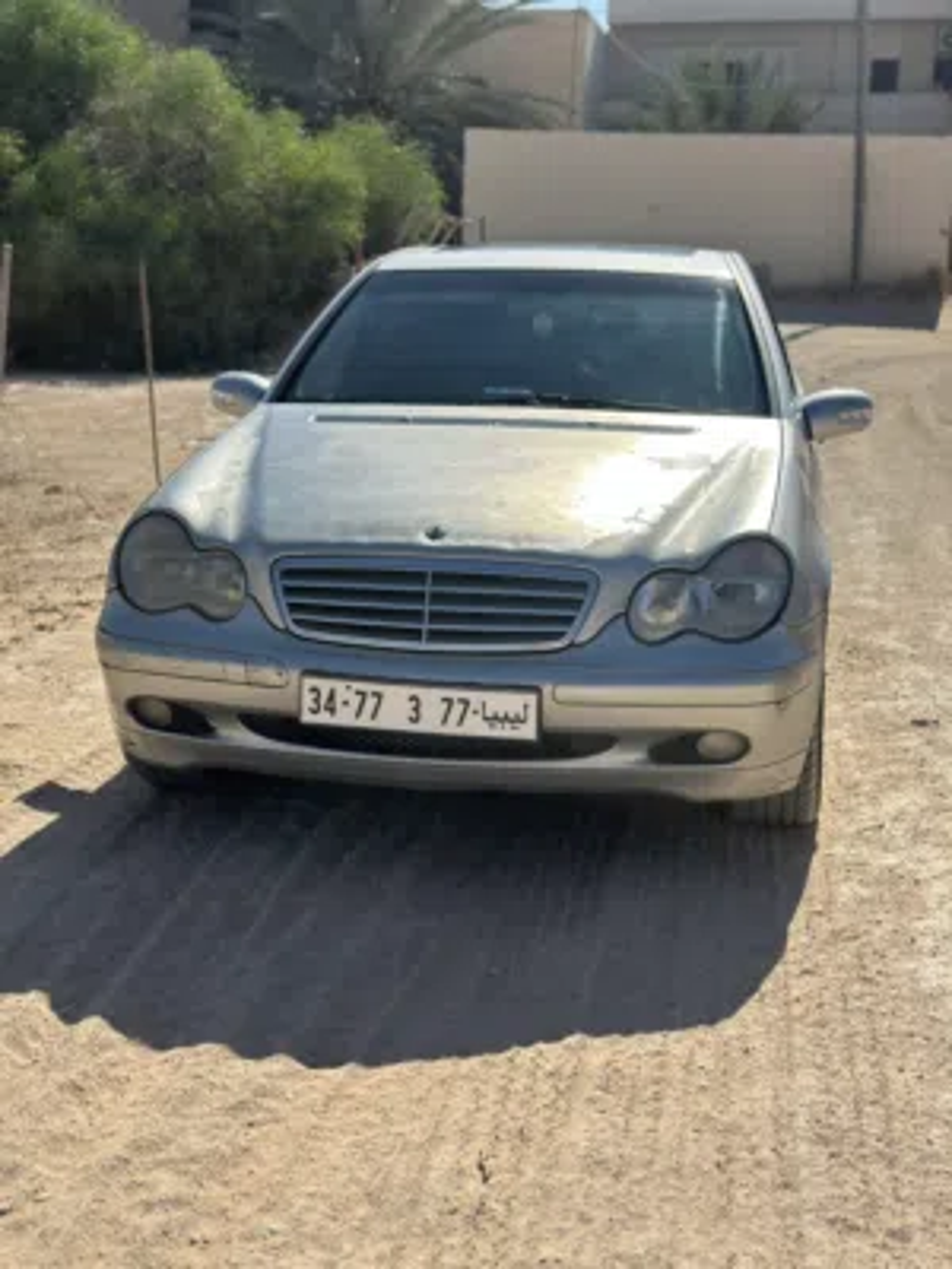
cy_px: 634
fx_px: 1760
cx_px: 476
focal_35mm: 48
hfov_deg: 30.3
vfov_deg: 39.7
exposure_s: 1/9804
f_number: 1.78
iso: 100
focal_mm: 6.86
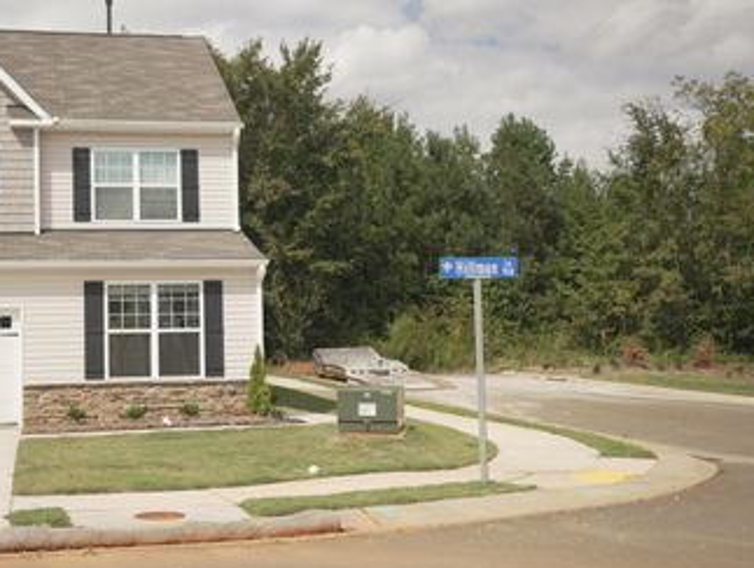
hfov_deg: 36.2
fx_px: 1134
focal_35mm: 52
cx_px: 224
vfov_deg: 28.1
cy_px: 296
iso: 100
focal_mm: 35
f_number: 2.8
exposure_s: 1/250
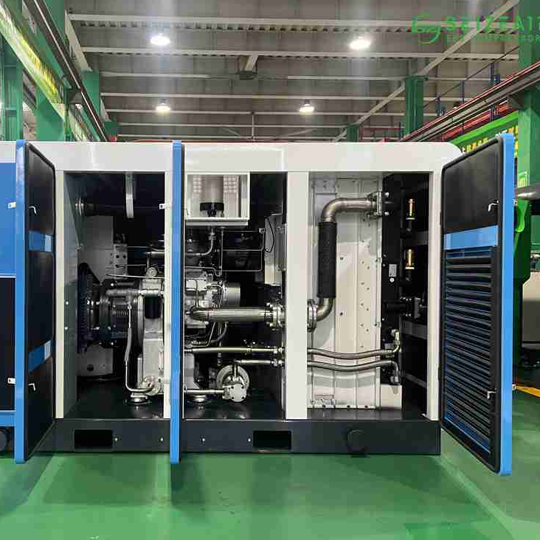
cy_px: 271
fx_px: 547
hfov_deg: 51.8
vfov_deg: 52.5
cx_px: 191
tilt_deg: -0.3
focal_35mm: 31
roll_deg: -0.2
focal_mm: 5.7
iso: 200
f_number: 1.5
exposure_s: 1/50
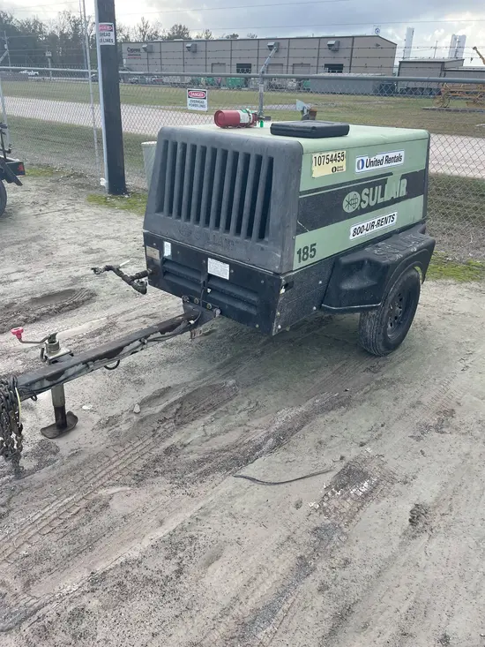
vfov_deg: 67.3
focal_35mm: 26
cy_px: 324
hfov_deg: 53.1
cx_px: 242
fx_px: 486
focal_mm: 4.2
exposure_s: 1/1114
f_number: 1.6
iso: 32
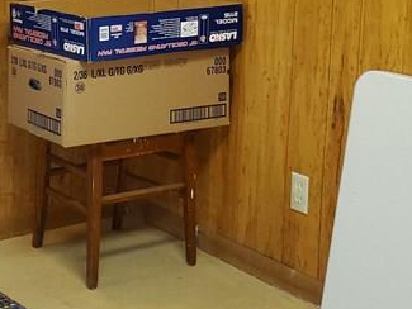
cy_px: 4
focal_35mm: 82
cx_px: 127
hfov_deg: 23.7
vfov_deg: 17.6
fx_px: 976
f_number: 1.5
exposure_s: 1/24
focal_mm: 4.3
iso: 160
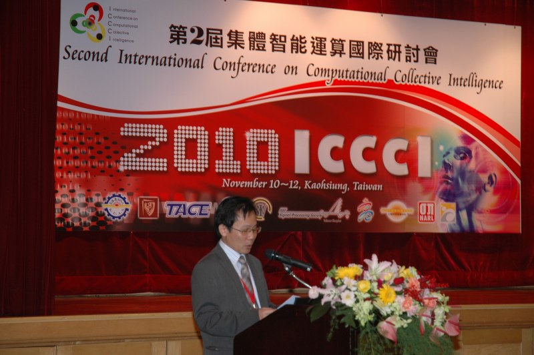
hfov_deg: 21.9
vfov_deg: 14.7
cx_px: 267
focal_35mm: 93
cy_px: 178
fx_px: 1378
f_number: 4.5
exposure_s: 1/20
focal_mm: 62
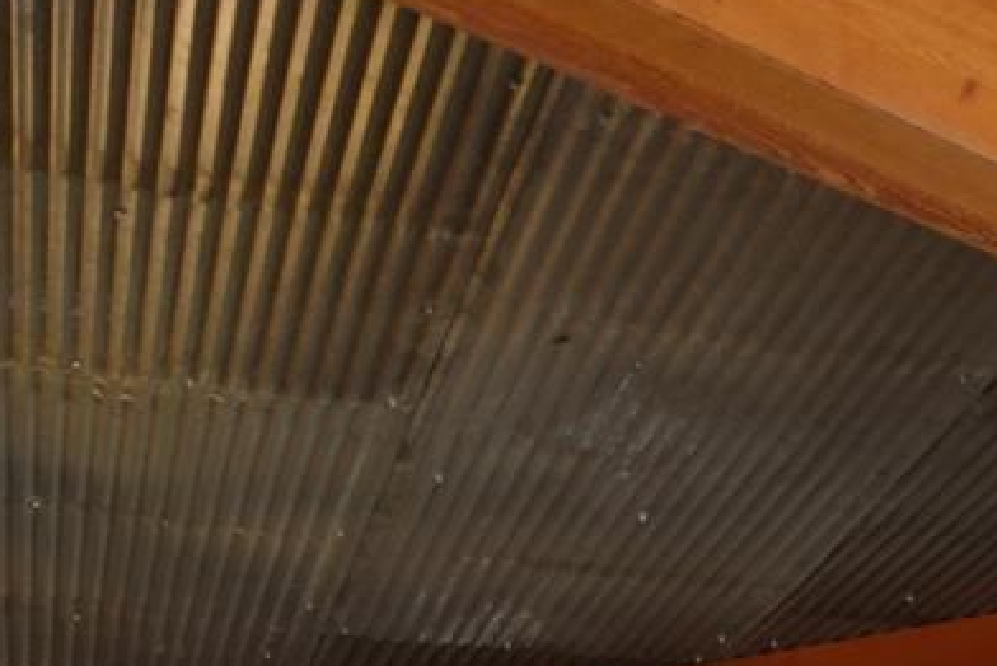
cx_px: 1918
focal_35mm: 99
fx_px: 2744
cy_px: 1340
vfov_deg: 12.2
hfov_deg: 16.4
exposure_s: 1/30
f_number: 2.5
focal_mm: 9.4
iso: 125
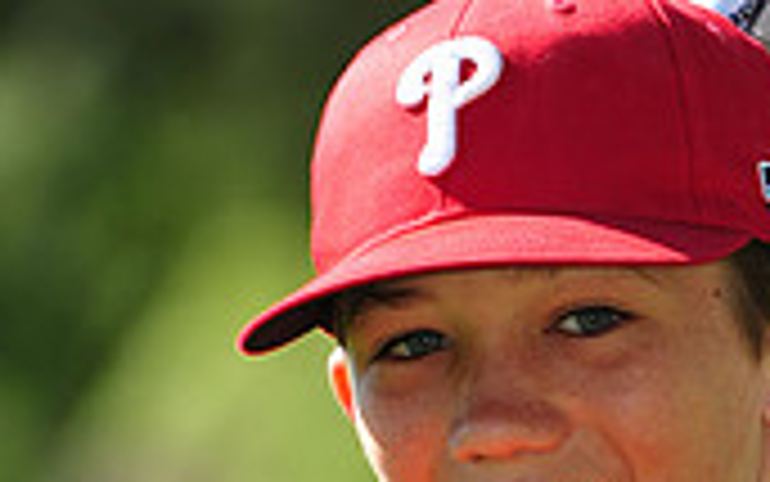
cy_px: 766
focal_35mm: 689
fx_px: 14463
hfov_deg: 3.0
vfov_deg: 1.9
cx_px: 590
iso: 200
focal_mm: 200
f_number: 5
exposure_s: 1/640
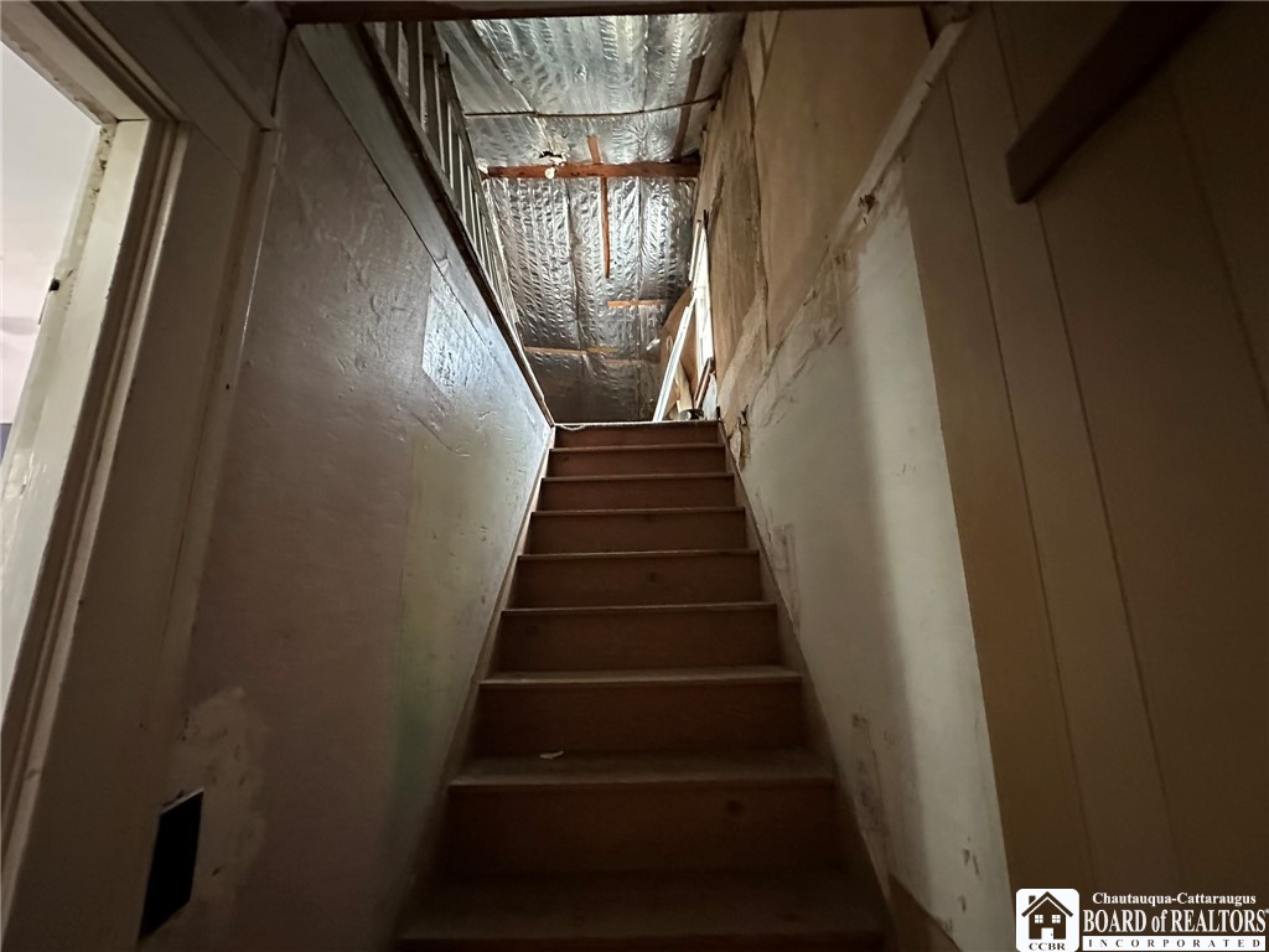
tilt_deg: +13.8
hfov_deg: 102.1
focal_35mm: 14
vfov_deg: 85.7
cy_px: 476
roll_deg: +0.3
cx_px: 634
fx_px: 513
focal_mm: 2.22
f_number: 2.2
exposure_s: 1/40
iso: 1250
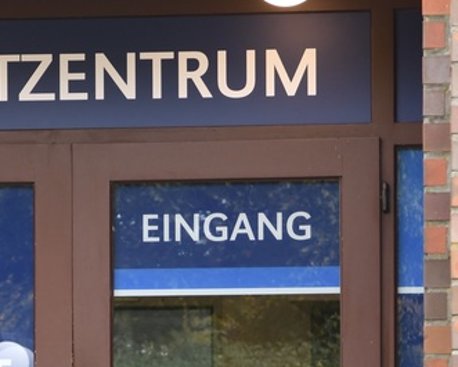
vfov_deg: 6.9
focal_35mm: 223
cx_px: 169
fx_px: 3028
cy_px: 409
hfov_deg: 8.6
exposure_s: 1/100
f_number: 4
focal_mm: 55
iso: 400
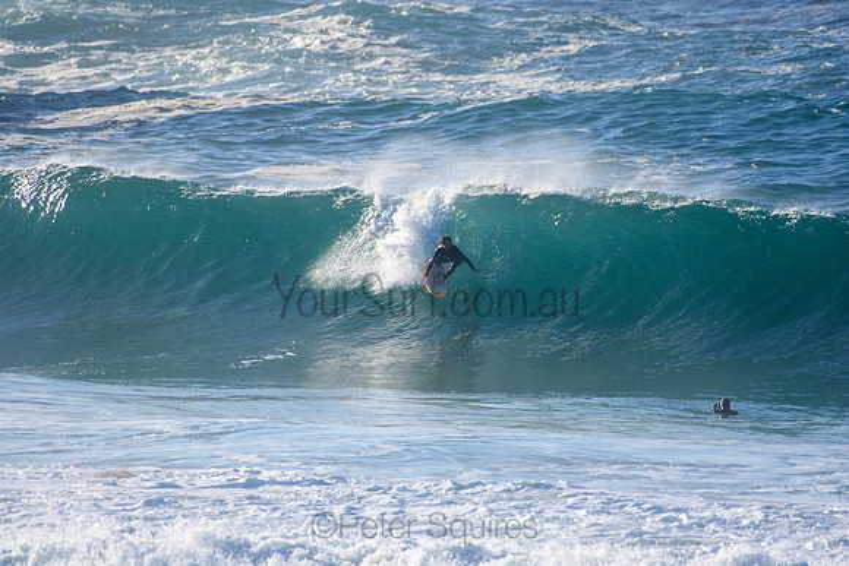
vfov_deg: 1.8
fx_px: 17691
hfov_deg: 2.7
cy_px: 283
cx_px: 424
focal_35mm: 750
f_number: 5.6
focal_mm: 500
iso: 320
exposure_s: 1/2000
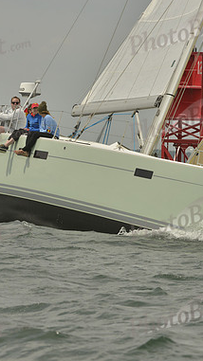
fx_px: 3669
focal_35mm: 383
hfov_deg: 3.2
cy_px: 180
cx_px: 81
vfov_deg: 5.6
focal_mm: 240
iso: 280
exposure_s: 1/1250
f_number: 9
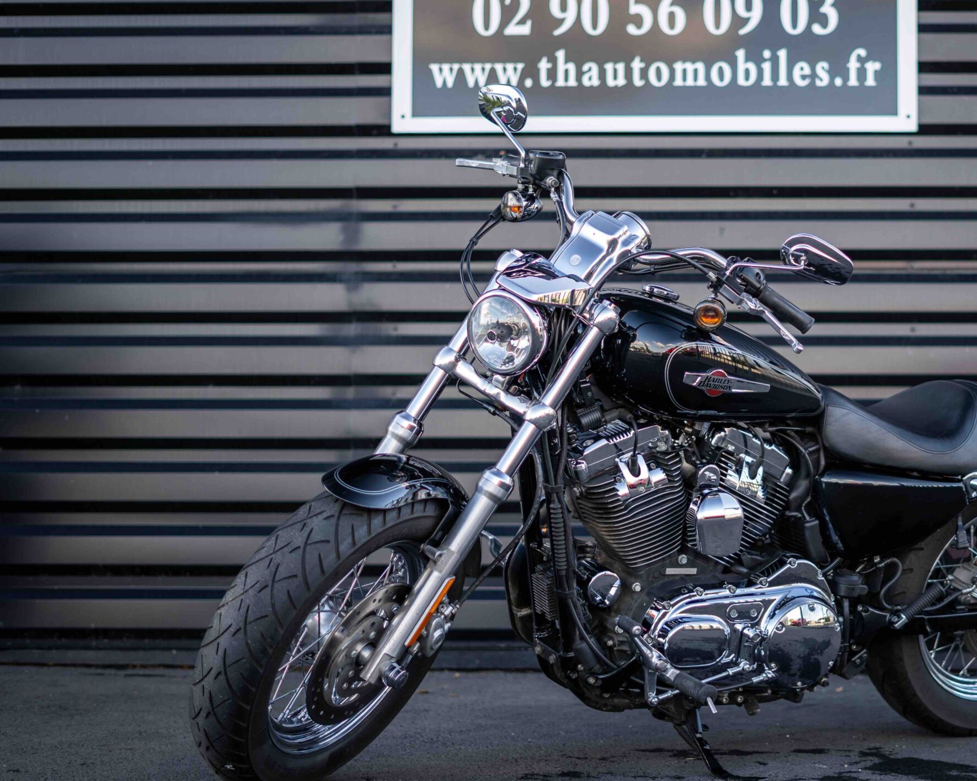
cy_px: 400
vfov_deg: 22.5
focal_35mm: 68
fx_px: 1966
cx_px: 689
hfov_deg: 27.6
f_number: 1.8
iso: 100
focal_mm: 50
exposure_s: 1/200
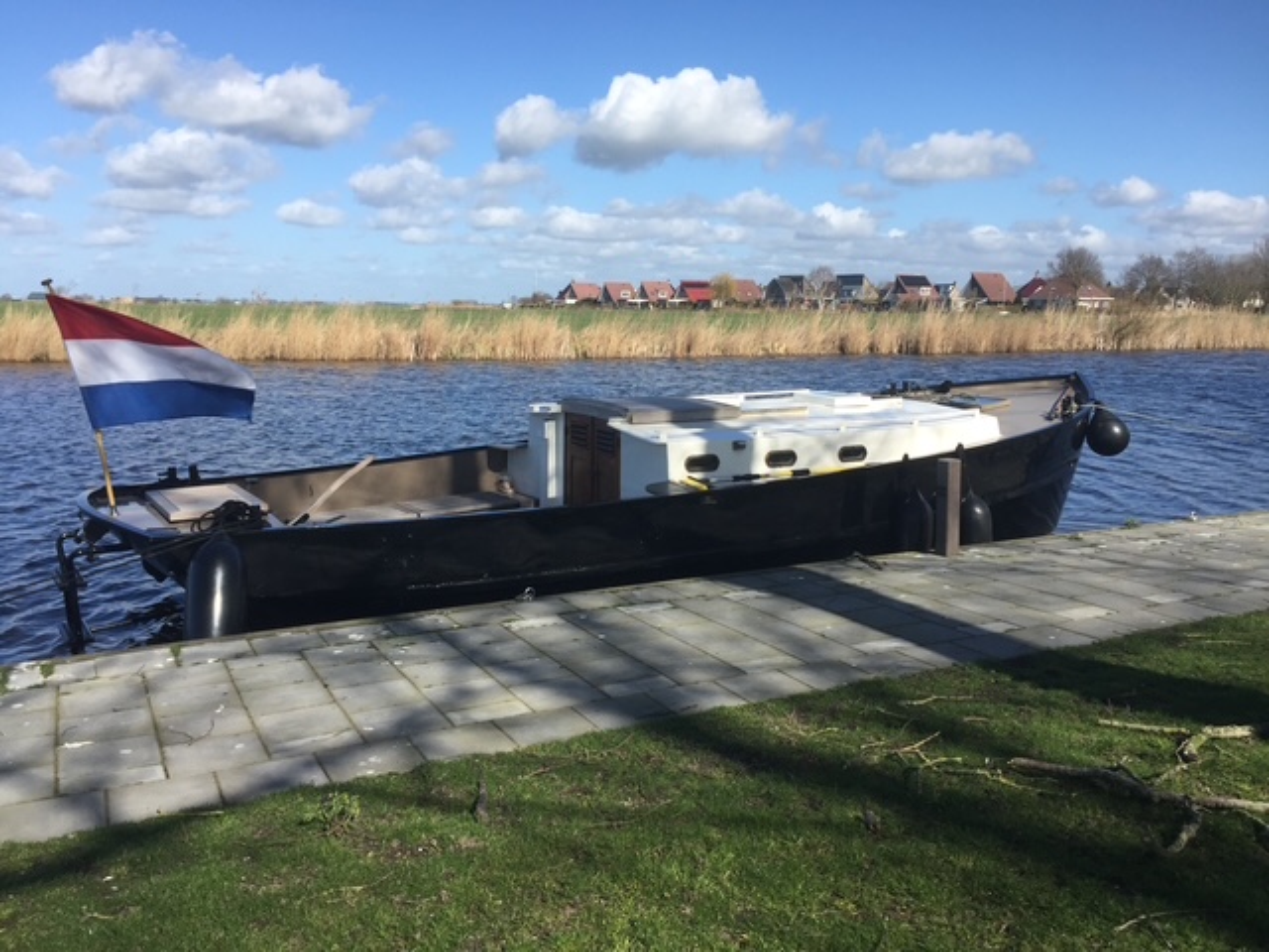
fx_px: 1063
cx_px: 634
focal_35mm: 29
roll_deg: -0.3
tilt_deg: -8.8
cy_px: 476
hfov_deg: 61.7
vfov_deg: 48.2
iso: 32
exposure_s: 1/1721
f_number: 2.2
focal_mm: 4.15
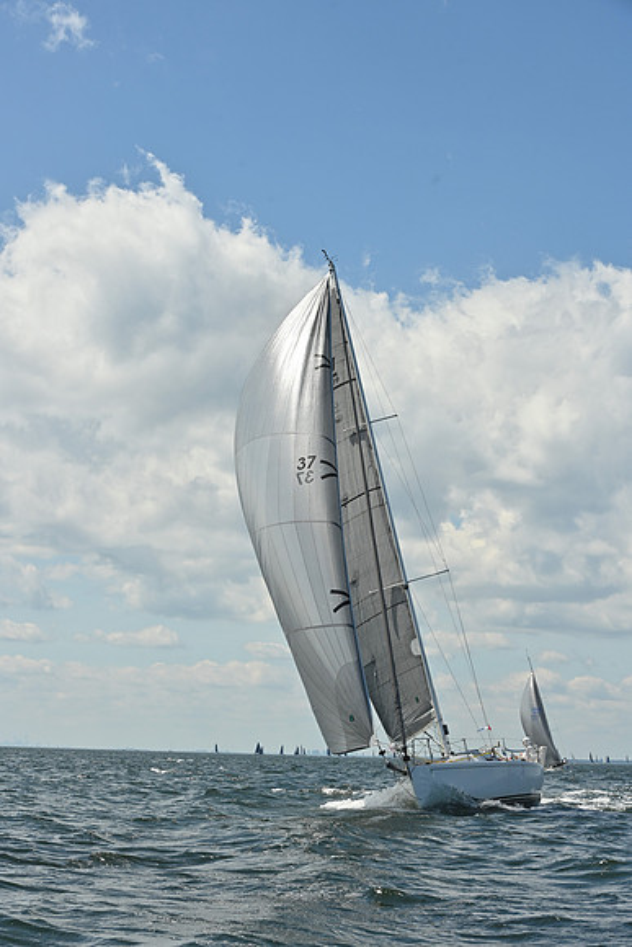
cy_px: 474
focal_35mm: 70
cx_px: 316
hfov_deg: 19.5
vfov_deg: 28.8
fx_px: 1842
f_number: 10
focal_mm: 70
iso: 250
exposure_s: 1/1250
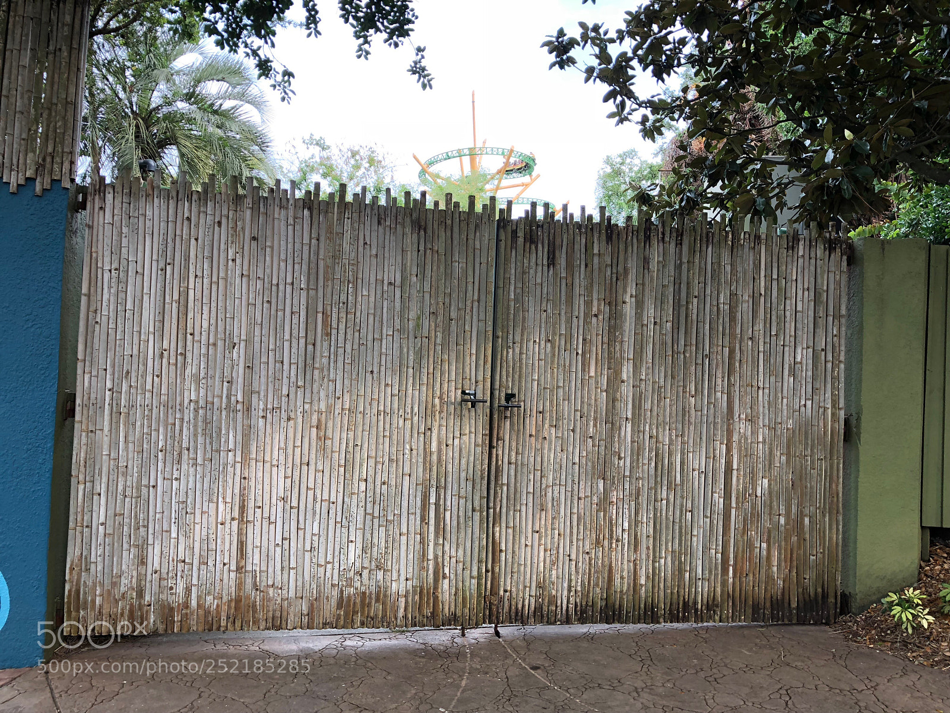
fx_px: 768
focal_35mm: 28
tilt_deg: +2.3
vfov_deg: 49.7
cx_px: 475
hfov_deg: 63.4
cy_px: 356
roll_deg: -1.6
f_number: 1.8
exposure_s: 1/120
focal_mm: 4
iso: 64
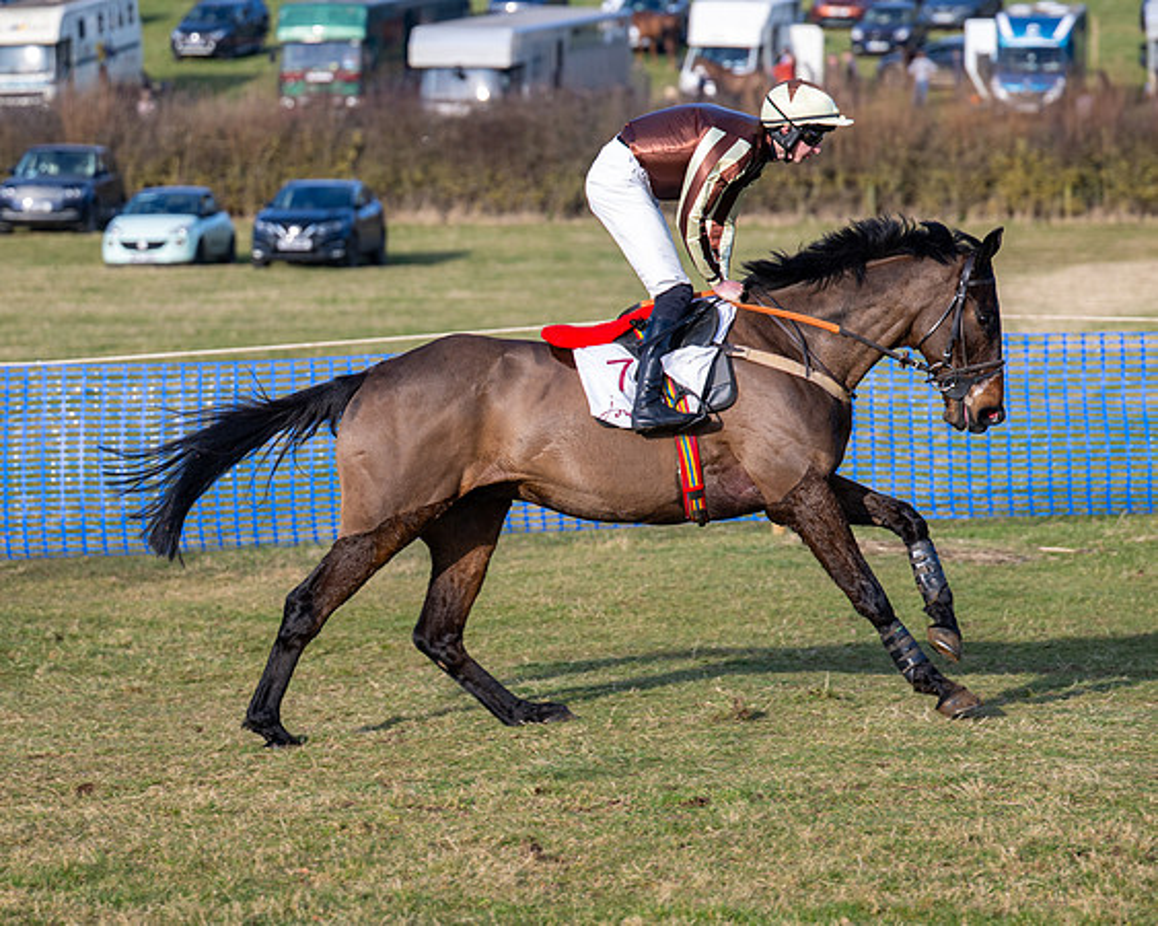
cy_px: 462
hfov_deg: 11.6
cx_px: 495
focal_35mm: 166
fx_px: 5696
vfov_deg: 9.3
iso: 125
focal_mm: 97
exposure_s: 1/1250
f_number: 2.8
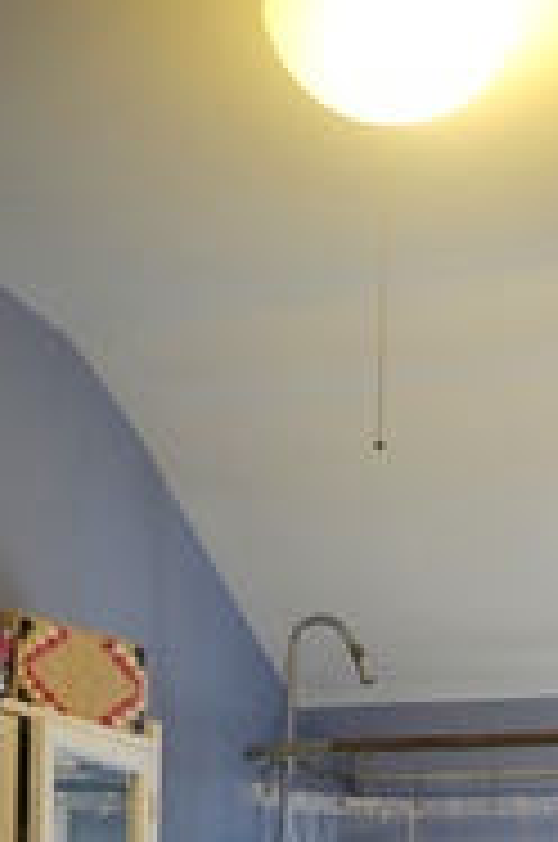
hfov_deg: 20.5
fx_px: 1517
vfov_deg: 27.3
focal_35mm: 65
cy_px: 1009
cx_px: 490
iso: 500
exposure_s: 1/60
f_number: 4
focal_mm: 18
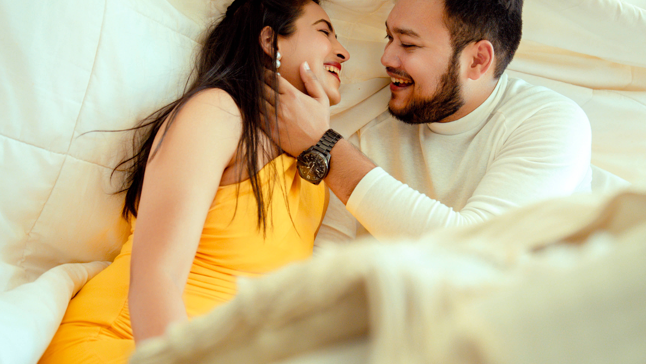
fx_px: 874
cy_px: 189
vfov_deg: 23.5
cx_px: 335
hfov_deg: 40.6
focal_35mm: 51
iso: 1600
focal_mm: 35
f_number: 2
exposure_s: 1/640
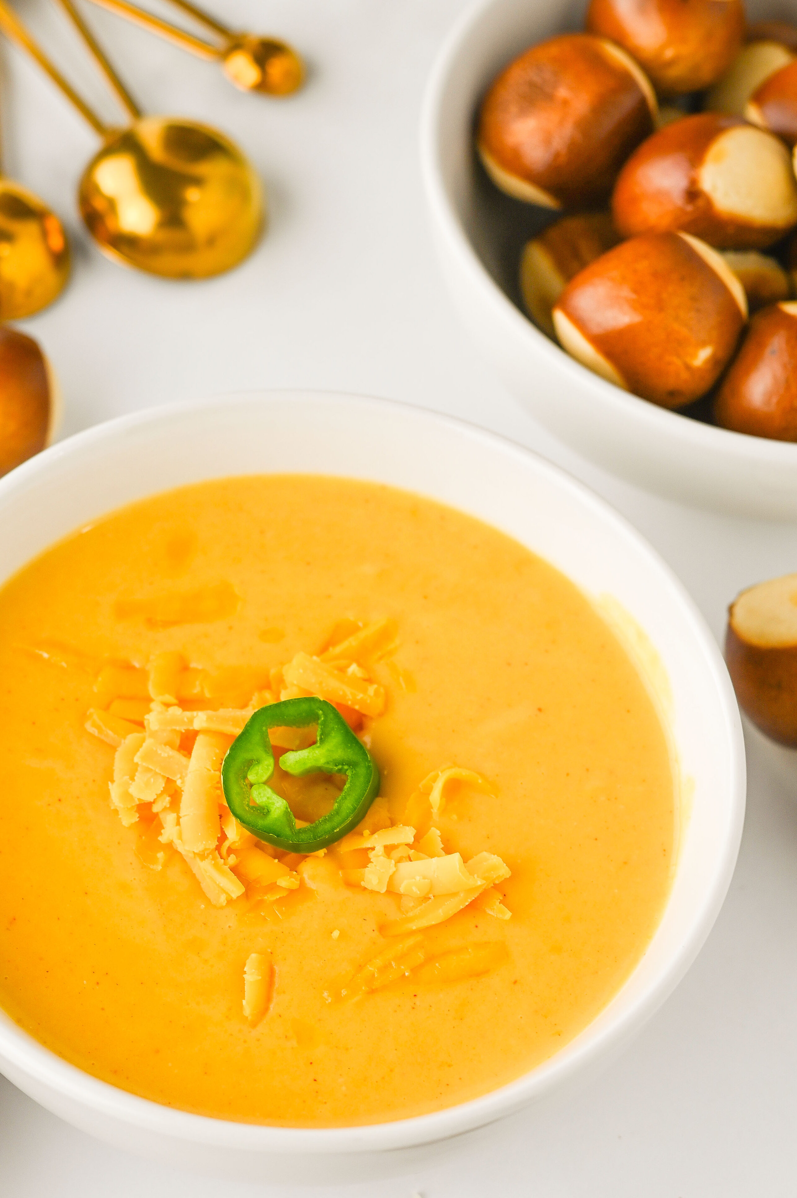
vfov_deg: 39.6
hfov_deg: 27.0
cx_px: 398
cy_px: 599
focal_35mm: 50
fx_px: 1663
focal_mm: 50
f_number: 5
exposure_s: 1/125
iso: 250
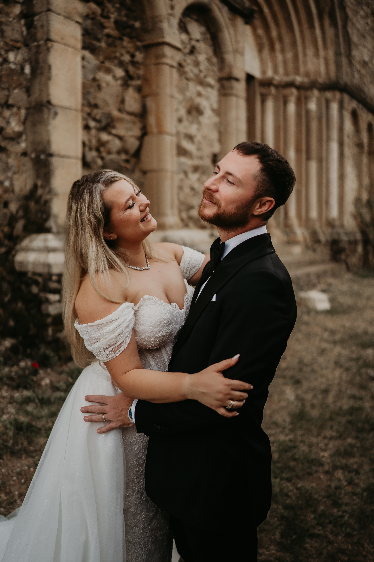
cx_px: 187
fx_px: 545
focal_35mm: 35
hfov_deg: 37.9
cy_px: 281
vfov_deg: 54.4
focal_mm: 35
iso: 320
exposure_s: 1/3200
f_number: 1.4
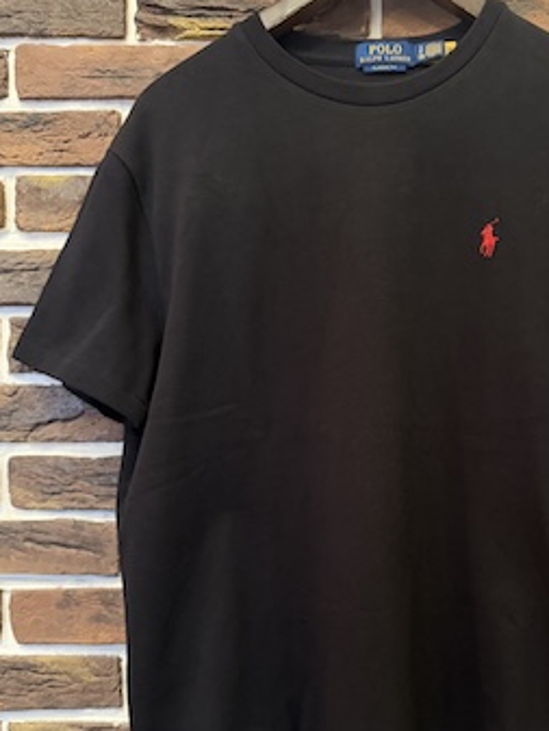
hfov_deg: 37.2
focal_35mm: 38
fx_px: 803
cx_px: 378
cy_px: 428
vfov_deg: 48.7
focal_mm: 6.76
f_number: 1.78
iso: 1000
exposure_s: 1/30
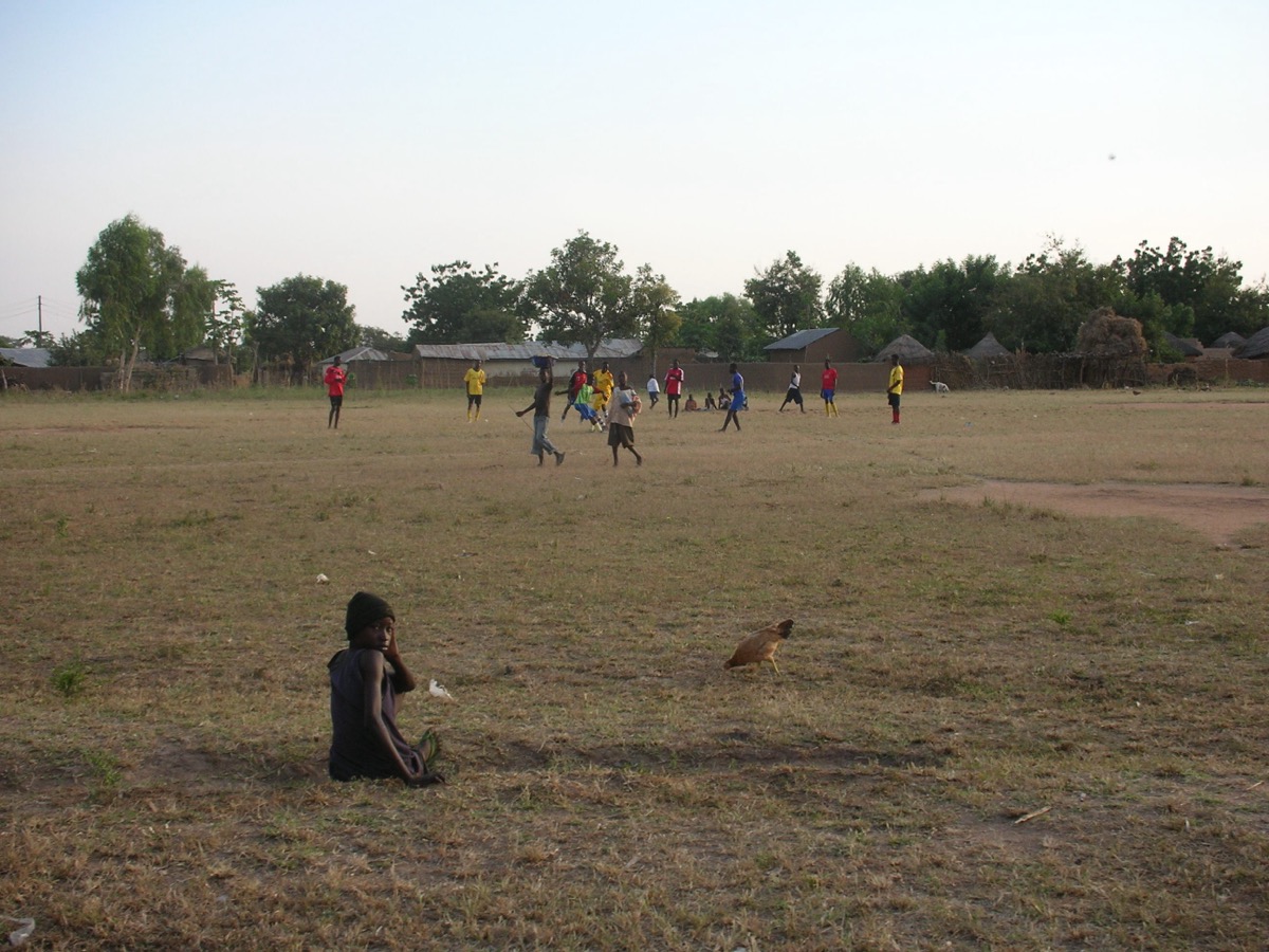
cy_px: 476
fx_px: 1943
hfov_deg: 36.2
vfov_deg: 27.5
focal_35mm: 53
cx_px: 634
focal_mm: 8.8
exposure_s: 1/121
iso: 50
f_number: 3.7
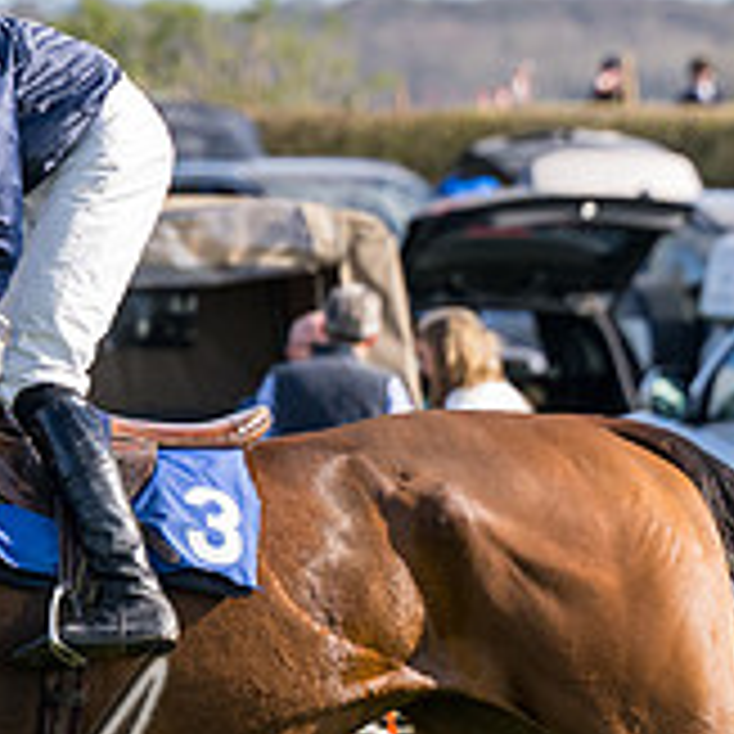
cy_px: 512
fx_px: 13506
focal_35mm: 563
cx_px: 139
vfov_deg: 3.1
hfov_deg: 3.1
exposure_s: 1/2500
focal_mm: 125
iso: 400
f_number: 3.5
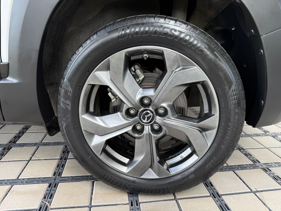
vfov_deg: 56.8
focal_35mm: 24
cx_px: 140
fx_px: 195
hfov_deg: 71.6
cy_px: 106
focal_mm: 6.76
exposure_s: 1/199
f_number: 1.78
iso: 80
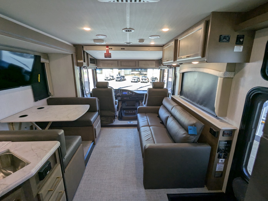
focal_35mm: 16
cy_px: 100
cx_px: 134
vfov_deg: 78.2
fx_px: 124
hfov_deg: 94.4
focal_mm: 2.35
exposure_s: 1/129
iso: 75
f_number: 2.2
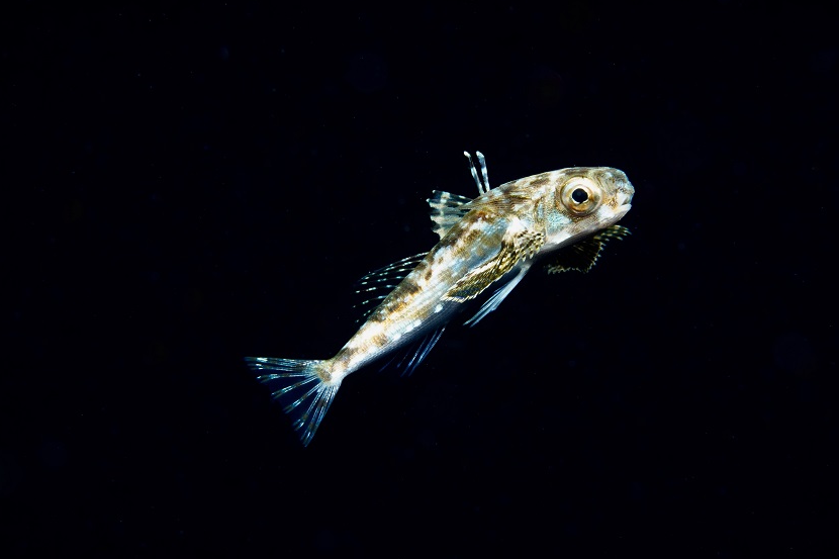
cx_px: 458
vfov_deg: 13.3
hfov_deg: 19.8
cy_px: 285
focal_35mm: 103
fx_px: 2400
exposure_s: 1/200
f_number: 18
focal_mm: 90
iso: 1250
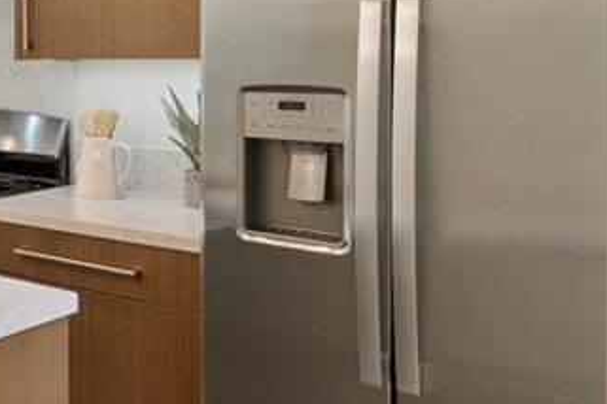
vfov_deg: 25.8
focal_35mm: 51
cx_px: -354
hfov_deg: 25.8
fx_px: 860
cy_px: 59
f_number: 9
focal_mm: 16
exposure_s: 1/20
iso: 320
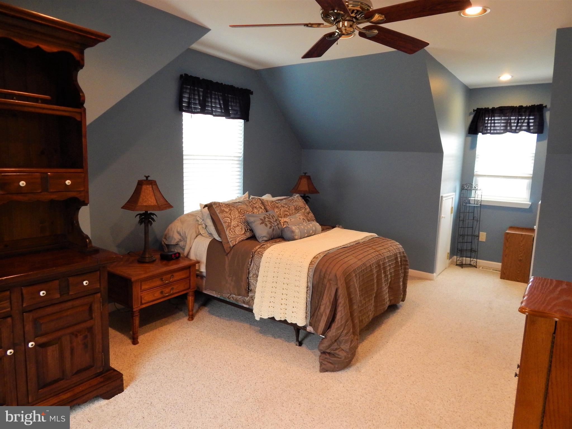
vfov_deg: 58.9
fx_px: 380
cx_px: 286
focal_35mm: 23
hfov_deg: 73.9
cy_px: 214
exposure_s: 1/40
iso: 400
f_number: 3
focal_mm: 4
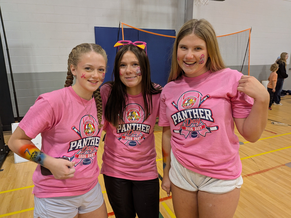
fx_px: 202
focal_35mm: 24
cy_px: 109
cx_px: 146
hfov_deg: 71.6
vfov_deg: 56.8
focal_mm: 4.53
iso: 229
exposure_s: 1/120
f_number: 1.7
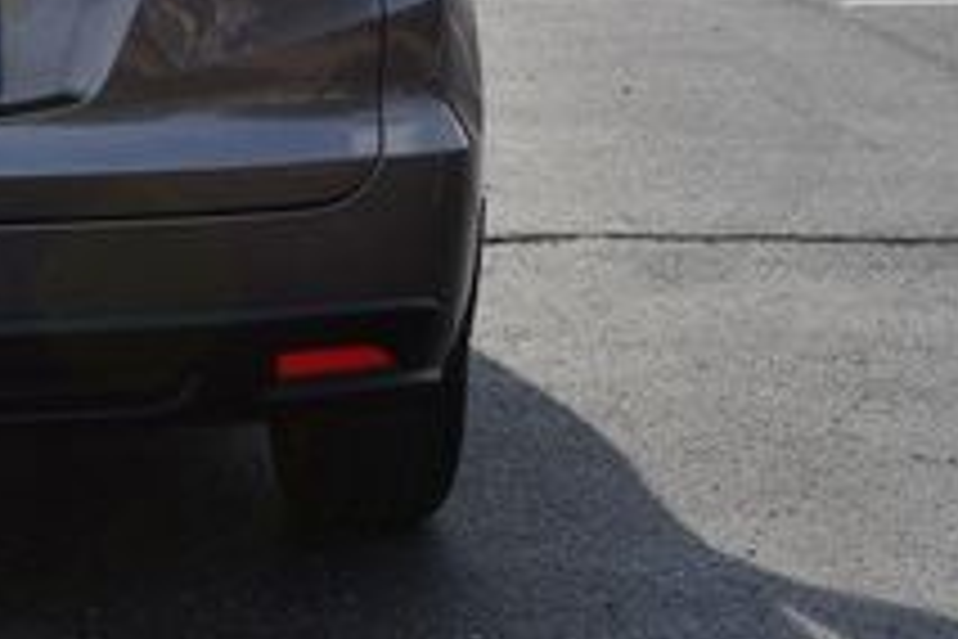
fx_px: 3832
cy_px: -196
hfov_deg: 13.9
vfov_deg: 9.4
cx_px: -108
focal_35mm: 144
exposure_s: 1/250
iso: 100
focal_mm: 32
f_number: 8
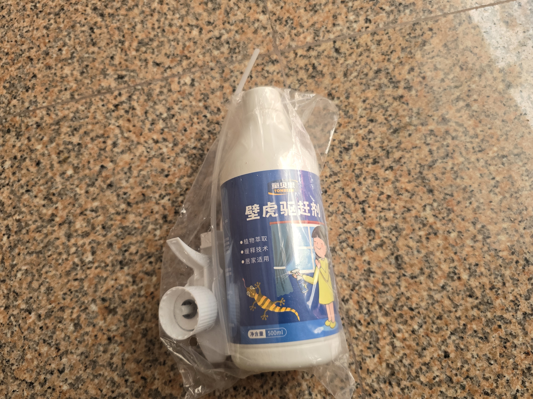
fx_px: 354
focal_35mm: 23
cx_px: 266
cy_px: 200
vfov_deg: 58.9
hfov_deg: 73.9
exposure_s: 1/100
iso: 200
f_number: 1.7
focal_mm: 6.3
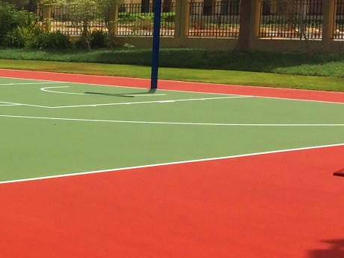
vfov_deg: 15.7
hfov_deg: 18.6
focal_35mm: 94
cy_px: 133
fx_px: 934
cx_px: -166
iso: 32
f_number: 2.2
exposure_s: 1/3165
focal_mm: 4.15
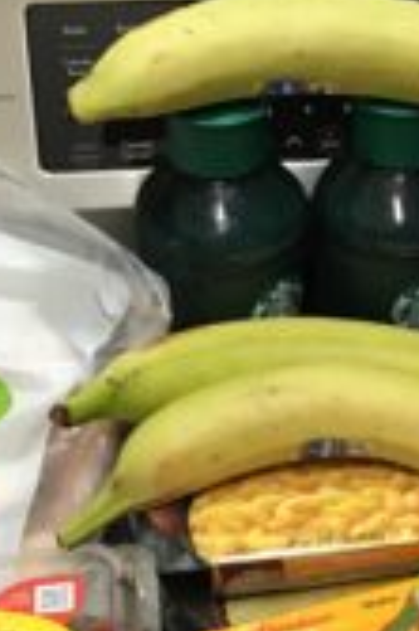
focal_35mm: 71
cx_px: 338
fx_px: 1242
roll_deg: -4.2
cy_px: 463
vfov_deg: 28.1
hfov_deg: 19.0
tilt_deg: -43.4
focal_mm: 3.3
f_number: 2.4
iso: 125
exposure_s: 1/30
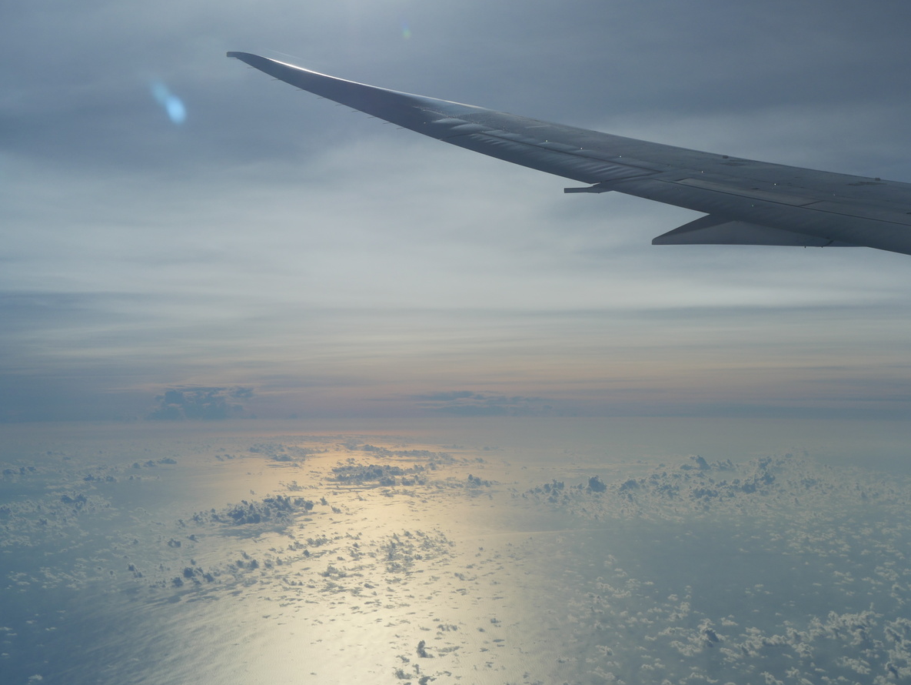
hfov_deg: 35.5
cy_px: 356
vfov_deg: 27.1
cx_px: 474
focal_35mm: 54
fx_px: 1422
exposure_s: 1/2000
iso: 200
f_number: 7.1
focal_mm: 25
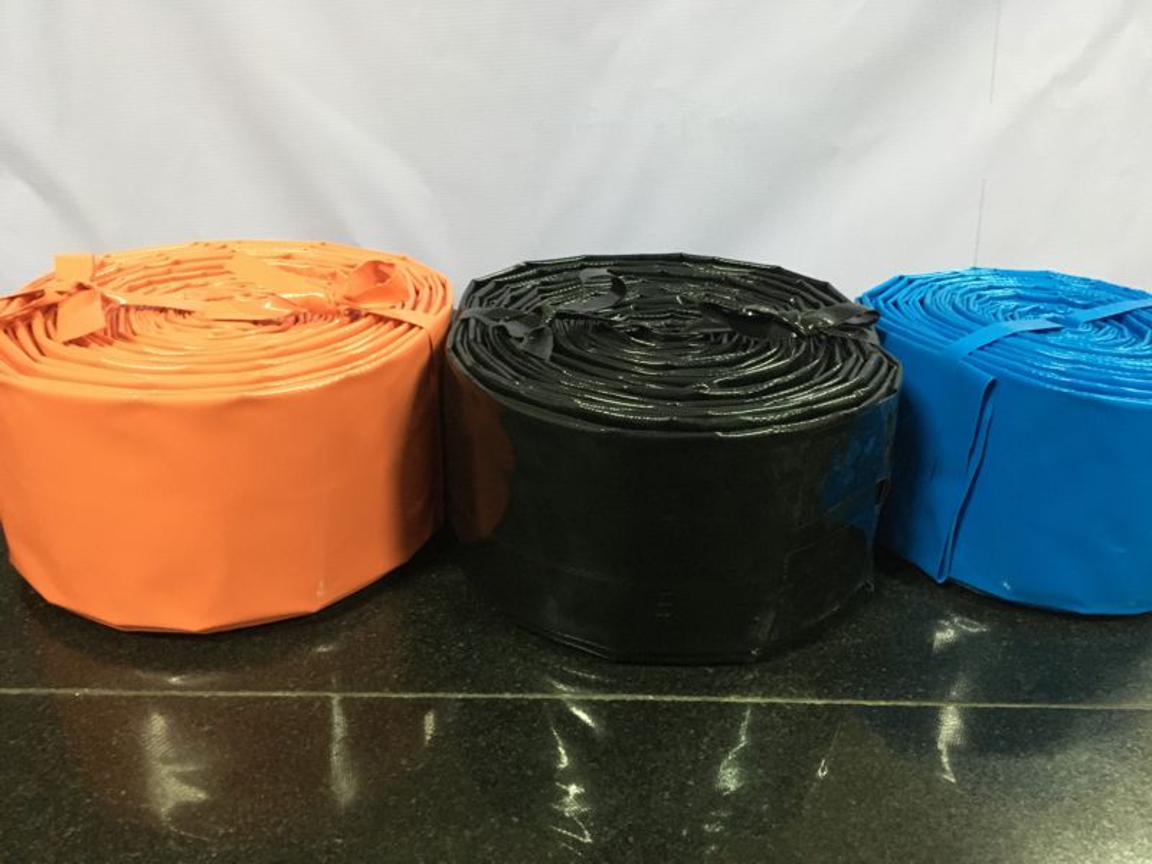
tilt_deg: -28.8
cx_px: 576
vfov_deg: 48.2
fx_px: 965
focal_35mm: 29
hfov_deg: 61.7
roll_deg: -2.8
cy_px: 432
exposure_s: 1/17
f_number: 2.2
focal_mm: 4.15
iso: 500
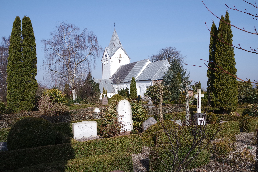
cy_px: 86
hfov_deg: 57.2
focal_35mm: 33
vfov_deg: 40.0
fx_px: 236
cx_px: 129
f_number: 8
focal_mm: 22
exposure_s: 1/400
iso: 200
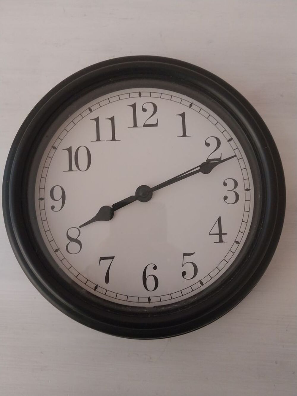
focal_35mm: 26
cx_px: 148
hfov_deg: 53.1
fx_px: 297
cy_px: 198
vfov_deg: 67.3
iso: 400
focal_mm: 4
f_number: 1.8
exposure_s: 1/50
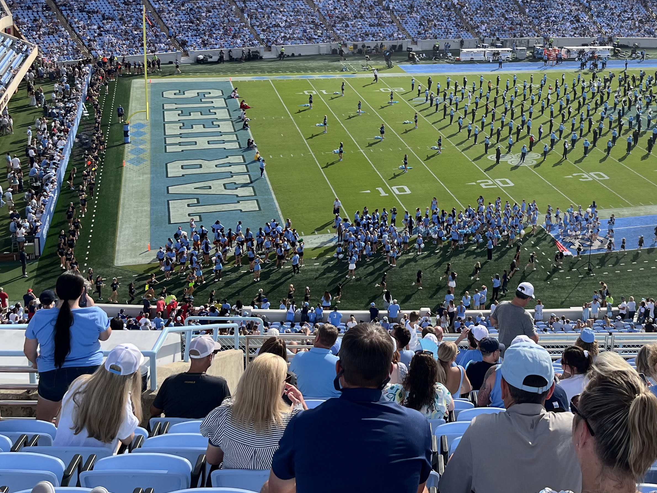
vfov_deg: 32.0
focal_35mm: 44
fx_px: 835
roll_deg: -3.3
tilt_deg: -13.5
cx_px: 463
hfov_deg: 42.1
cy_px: 98
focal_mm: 5.1
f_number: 1.6
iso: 50
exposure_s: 1/2222
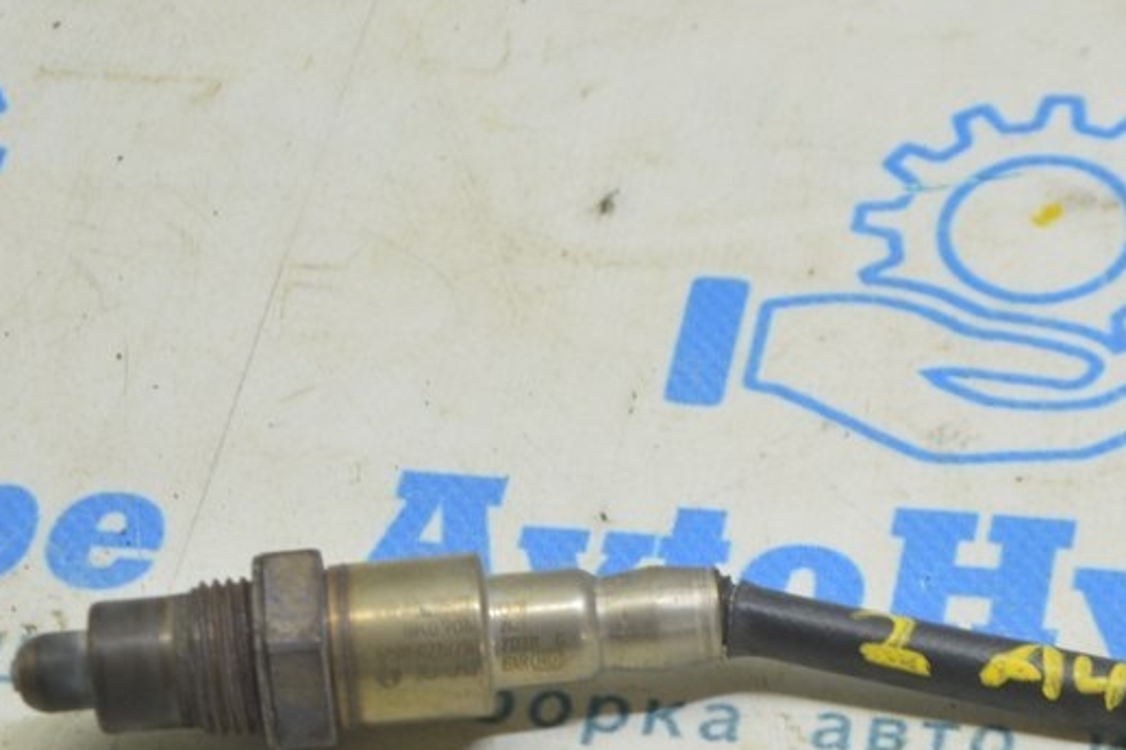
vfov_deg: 8.4
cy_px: 649
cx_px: 872
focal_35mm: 163
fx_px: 5096
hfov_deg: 12.6
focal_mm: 55
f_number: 5.6
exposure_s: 1/20
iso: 400
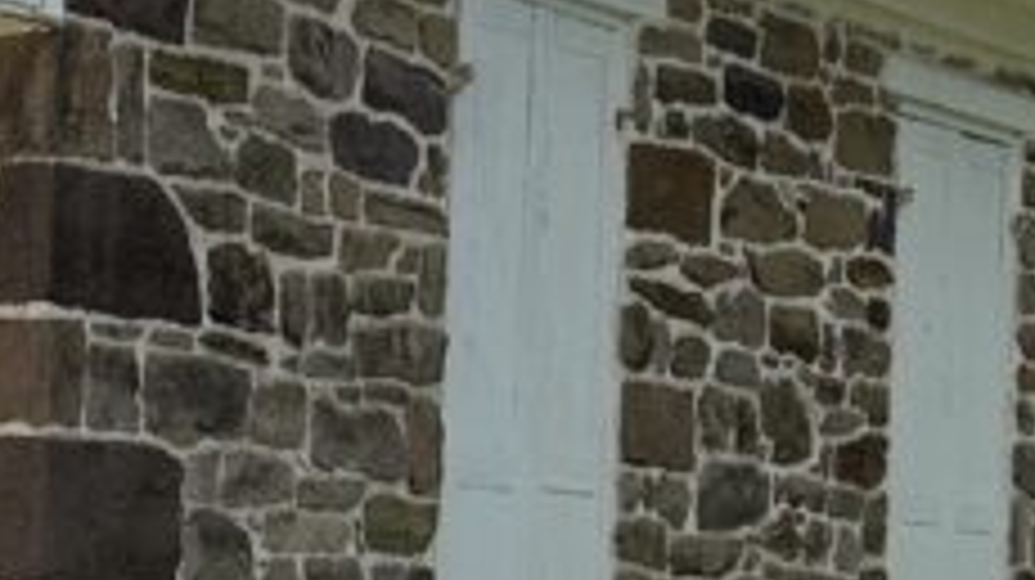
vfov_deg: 9.5
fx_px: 3456
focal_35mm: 126
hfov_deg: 15.3
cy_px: 598
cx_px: -666
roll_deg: -0.9
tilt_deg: -0.6
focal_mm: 5.7
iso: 50
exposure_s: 1/5587
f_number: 1.5
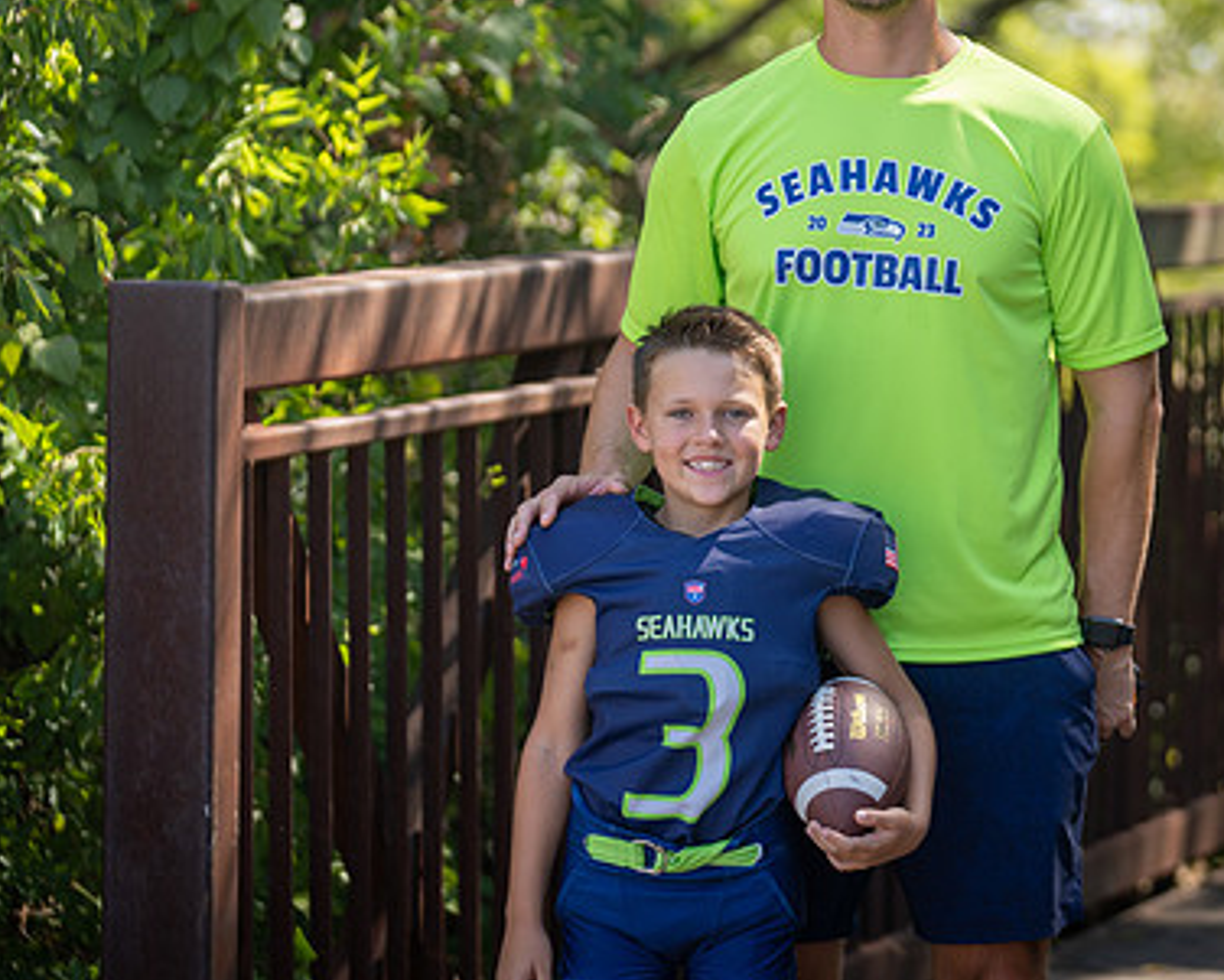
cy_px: 332
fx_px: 6414
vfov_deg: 8.7
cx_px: 950
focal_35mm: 177
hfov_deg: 10.9
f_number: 2.8
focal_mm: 108
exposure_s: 1/320
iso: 100
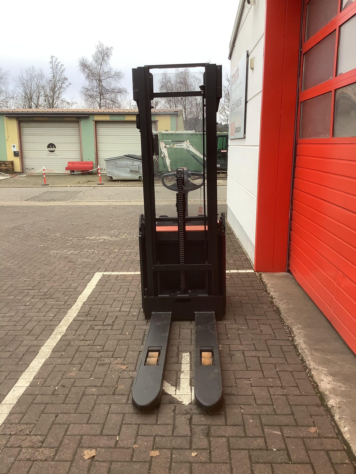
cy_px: 237
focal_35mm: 31
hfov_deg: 45.4
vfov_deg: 58.4
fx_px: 425
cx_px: 178
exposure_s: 1/50
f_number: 2.4
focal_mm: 3.3
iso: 64
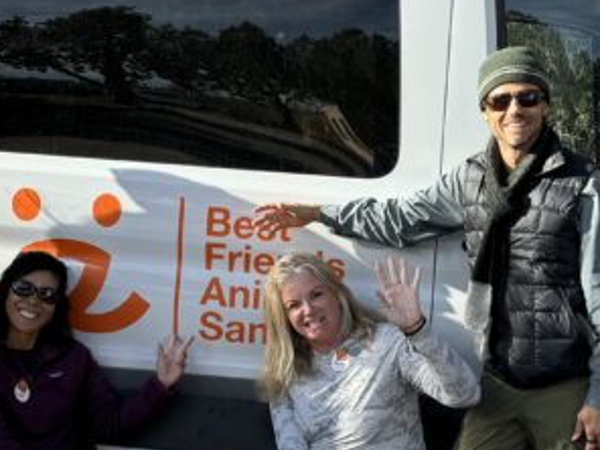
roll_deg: +0.0
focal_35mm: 83
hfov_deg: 23.5
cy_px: 268
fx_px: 1439
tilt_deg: -7.8
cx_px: 249
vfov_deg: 17.8
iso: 80
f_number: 1.78
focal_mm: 6.76
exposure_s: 1/1425
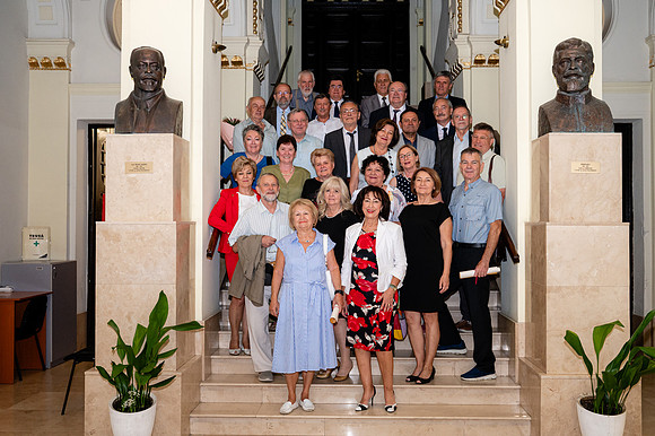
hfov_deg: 52.6
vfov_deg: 36.4
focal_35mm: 36
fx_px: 663
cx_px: 337
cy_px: 212
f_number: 5
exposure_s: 1/200
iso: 2500
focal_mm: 35
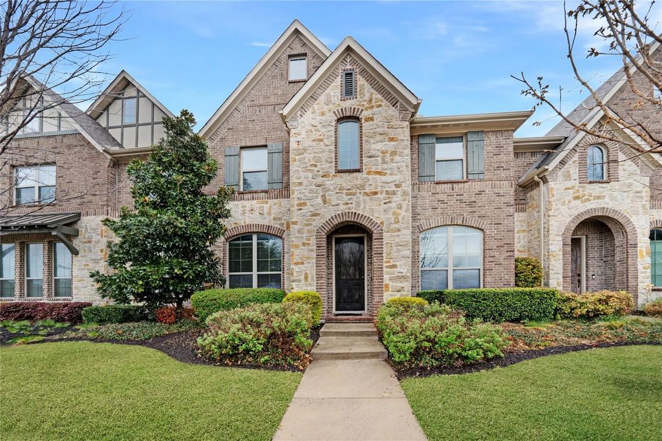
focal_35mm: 12
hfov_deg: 112.6
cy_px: 220
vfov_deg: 90.0
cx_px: 331
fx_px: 221
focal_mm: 12
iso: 500
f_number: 9
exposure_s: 1/100
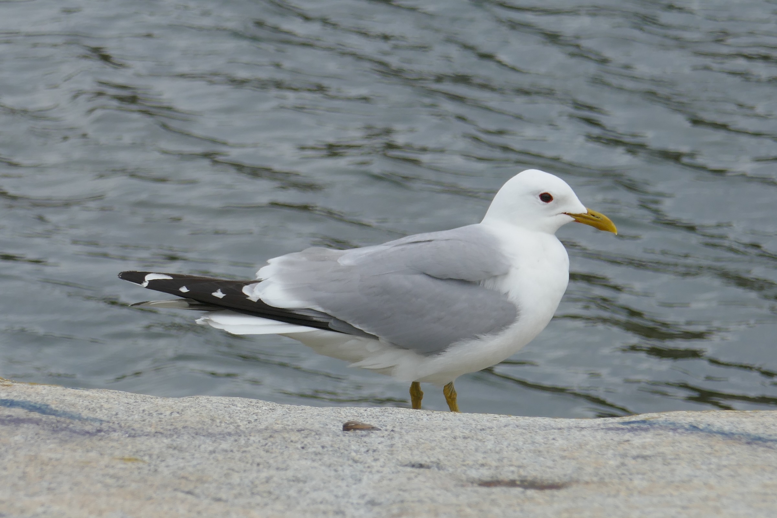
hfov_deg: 5.0
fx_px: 8892
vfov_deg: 3.3
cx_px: 388
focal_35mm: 412
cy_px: 259
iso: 200
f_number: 8
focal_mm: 91
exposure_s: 1/500
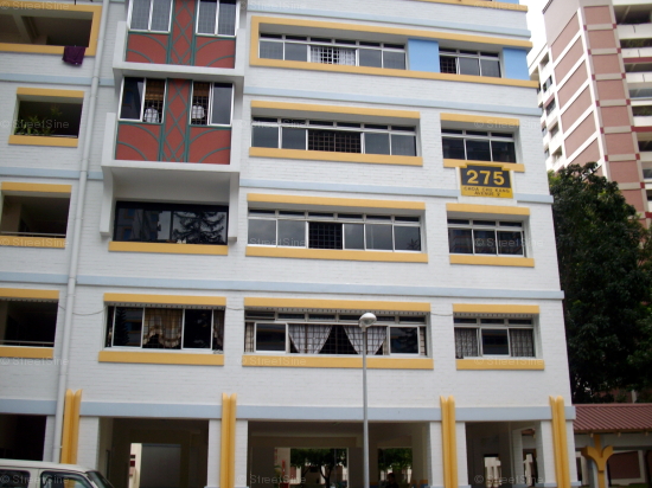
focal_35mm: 37
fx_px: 697
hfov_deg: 50.2
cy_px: 244
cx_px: 326
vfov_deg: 38.6
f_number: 5.6
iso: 80
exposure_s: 1/125
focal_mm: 6.2
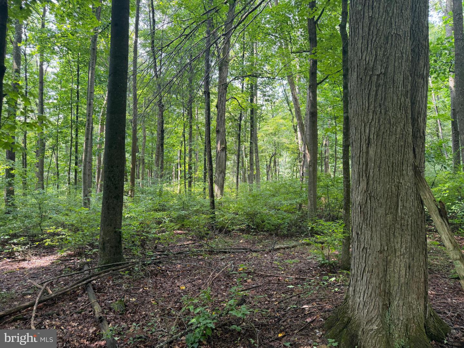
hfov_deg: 71.6
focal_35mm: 24
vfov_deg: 56.8
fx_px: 322
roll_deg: +0.2
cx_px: 232
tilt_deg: +1.6
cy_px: 174
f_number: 1.78
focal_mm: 6.76
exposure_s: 1/121
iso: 125
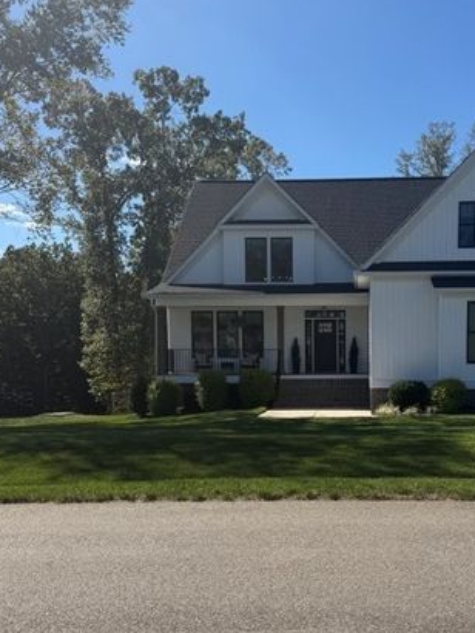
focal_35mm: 39
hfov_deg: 36.5
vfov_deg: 47.5
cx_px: 313
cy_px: 384
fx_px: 713
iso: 80
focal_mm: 6.76
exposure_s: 1/5319
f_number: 1.78
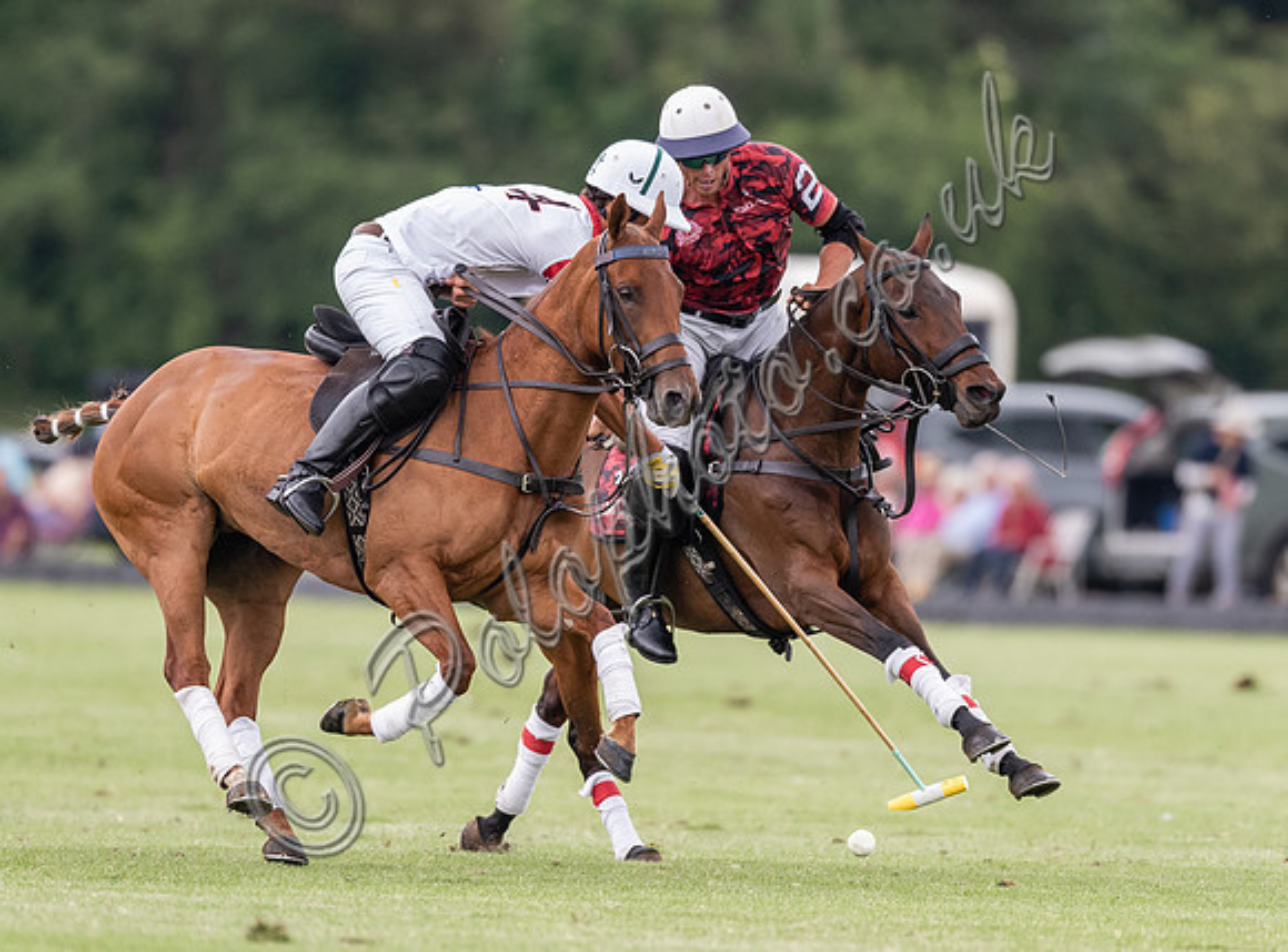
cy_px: 462
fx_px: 29163
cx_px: 576
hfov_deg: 2.5
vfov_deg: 1.9
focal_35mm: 788
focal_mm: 500
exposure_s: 1/2000
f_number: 4
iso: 800
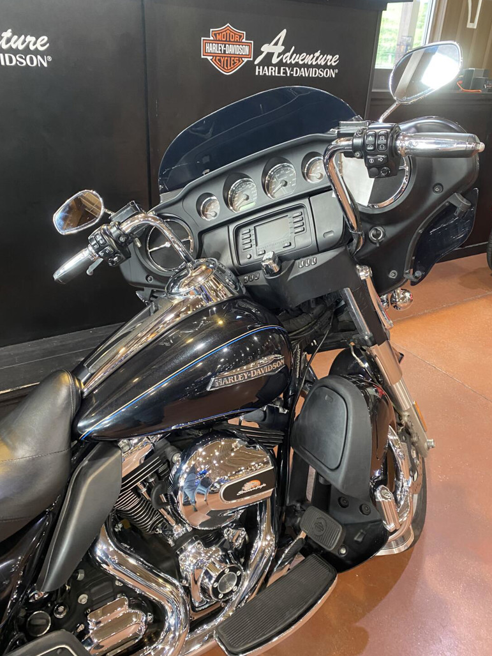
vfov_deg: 65.3
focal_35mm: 27
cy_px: 321
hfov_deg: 51.4
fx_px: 511
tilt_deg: -27.8
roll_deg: -3.6
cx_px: 255
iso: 320
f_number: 1.8
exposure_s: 1/60
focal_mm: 4.25
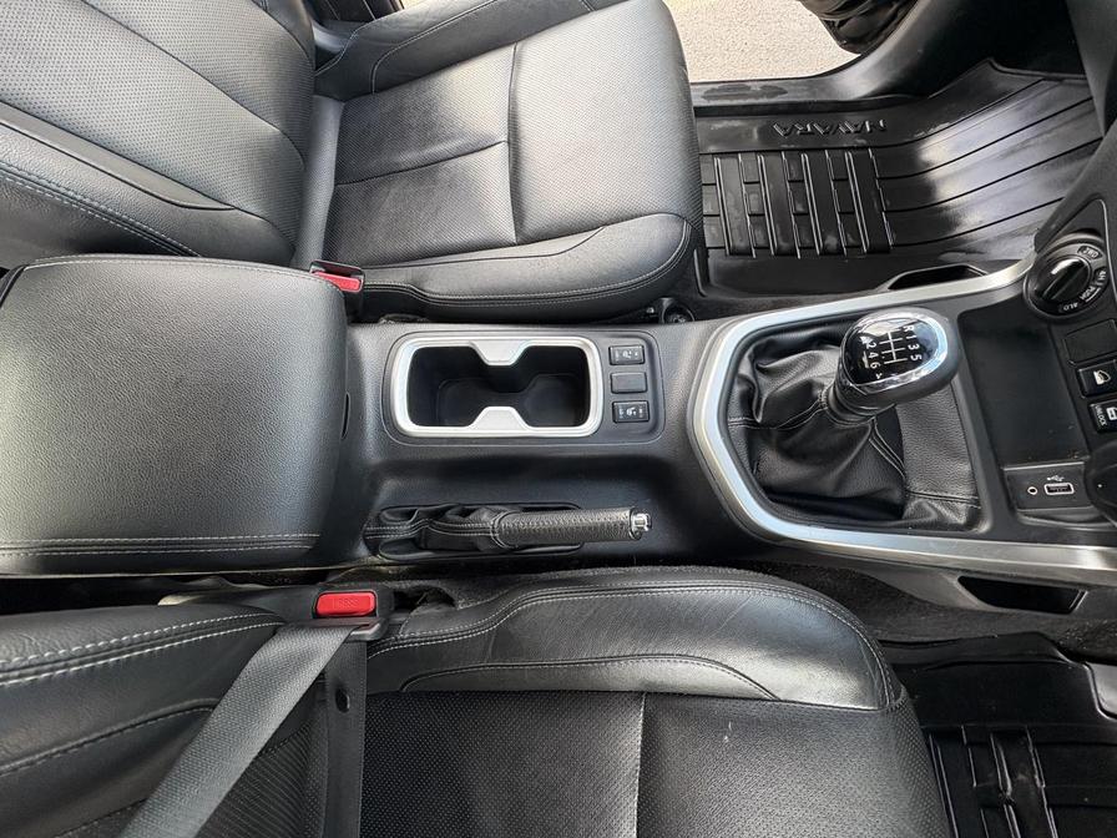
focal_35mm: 14
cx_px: 558
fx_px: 452
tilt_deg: -74.9
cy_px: 419
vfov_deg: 85.7
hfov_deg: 102.1
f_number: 2.2
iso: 160
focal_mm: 2.22
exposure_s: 1/99
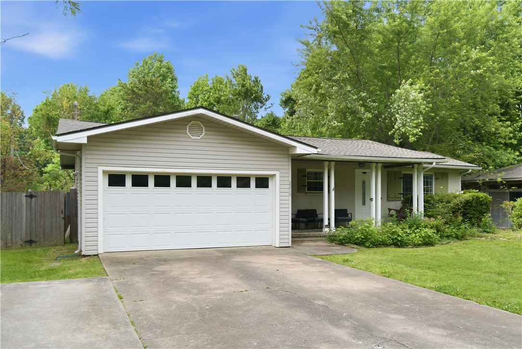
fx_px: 450
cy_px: 174
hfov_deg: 60.3
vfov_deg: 42.4
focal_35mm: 31
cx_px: 261
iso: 320
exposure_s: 1/160
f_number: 9
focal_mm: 31
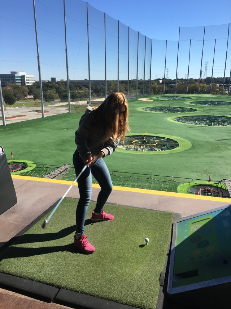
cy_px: 154
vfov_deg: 61.7
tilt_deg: -14.6
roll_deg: +1.0
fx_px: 258
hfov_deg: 48.2
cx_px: 116
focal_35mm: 29
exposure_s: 1/1261
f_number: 2.2
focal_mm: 4.15
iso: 25
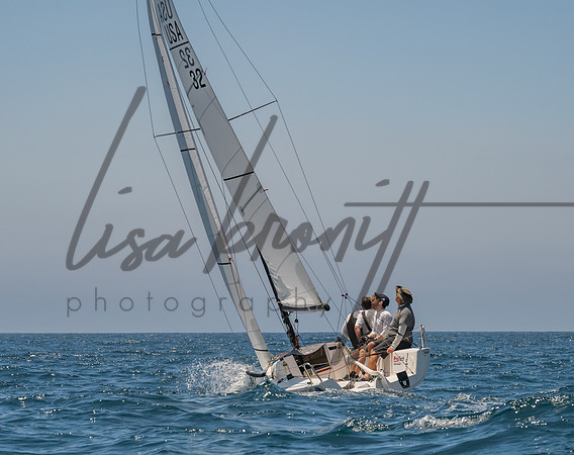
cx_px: 302
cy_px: 285
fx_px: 2426
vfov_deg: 10.7
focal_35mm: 143
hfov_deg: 13.5
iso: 640
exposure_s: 1/1000
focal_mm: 97
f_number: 9
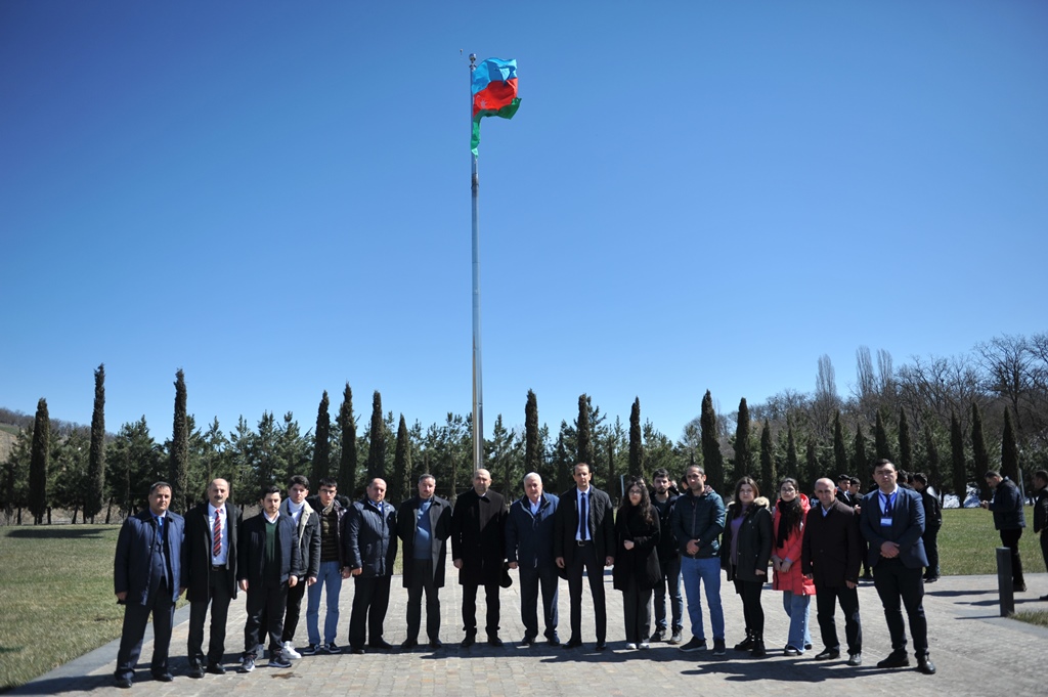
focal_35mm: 31
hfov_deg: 60.3
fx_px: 902
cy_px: 348
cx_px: 524
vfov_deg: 42.3
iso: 400
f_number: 2.8
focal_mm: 31
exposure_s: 1/8000
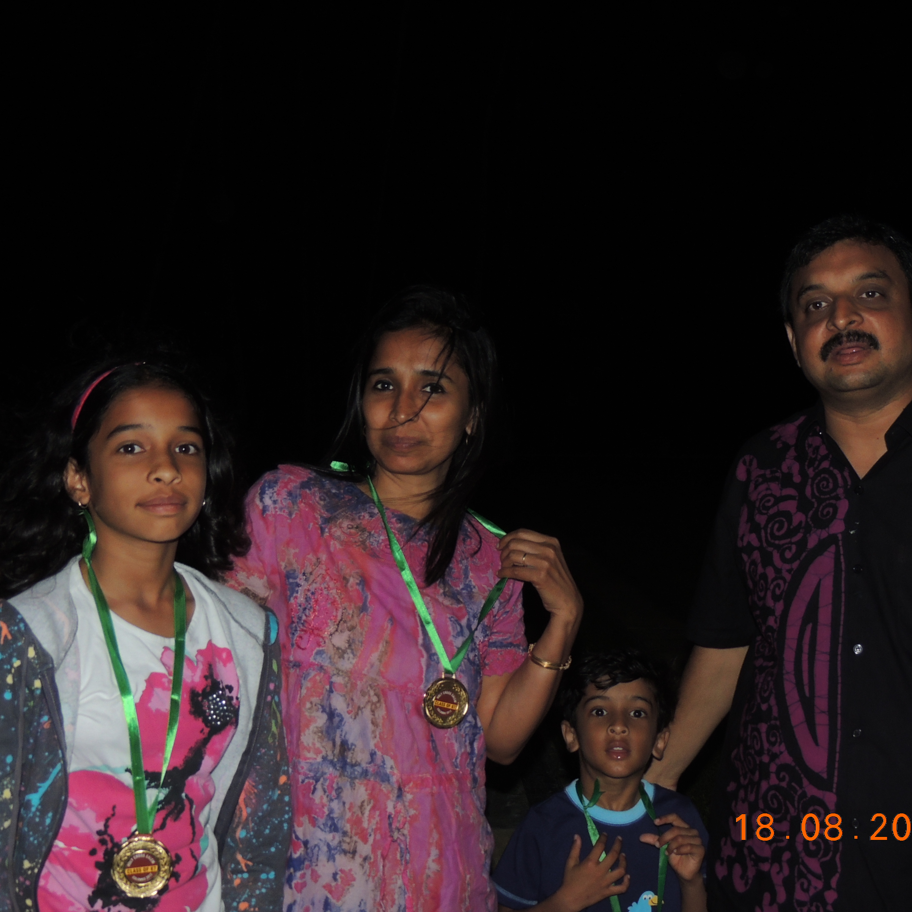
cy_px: 459
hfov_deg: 35.3
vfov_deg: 35.4
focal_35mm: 48
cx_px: 531
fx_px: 1431
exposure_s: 1/30
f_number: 3.3
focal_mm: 7.1
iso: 200
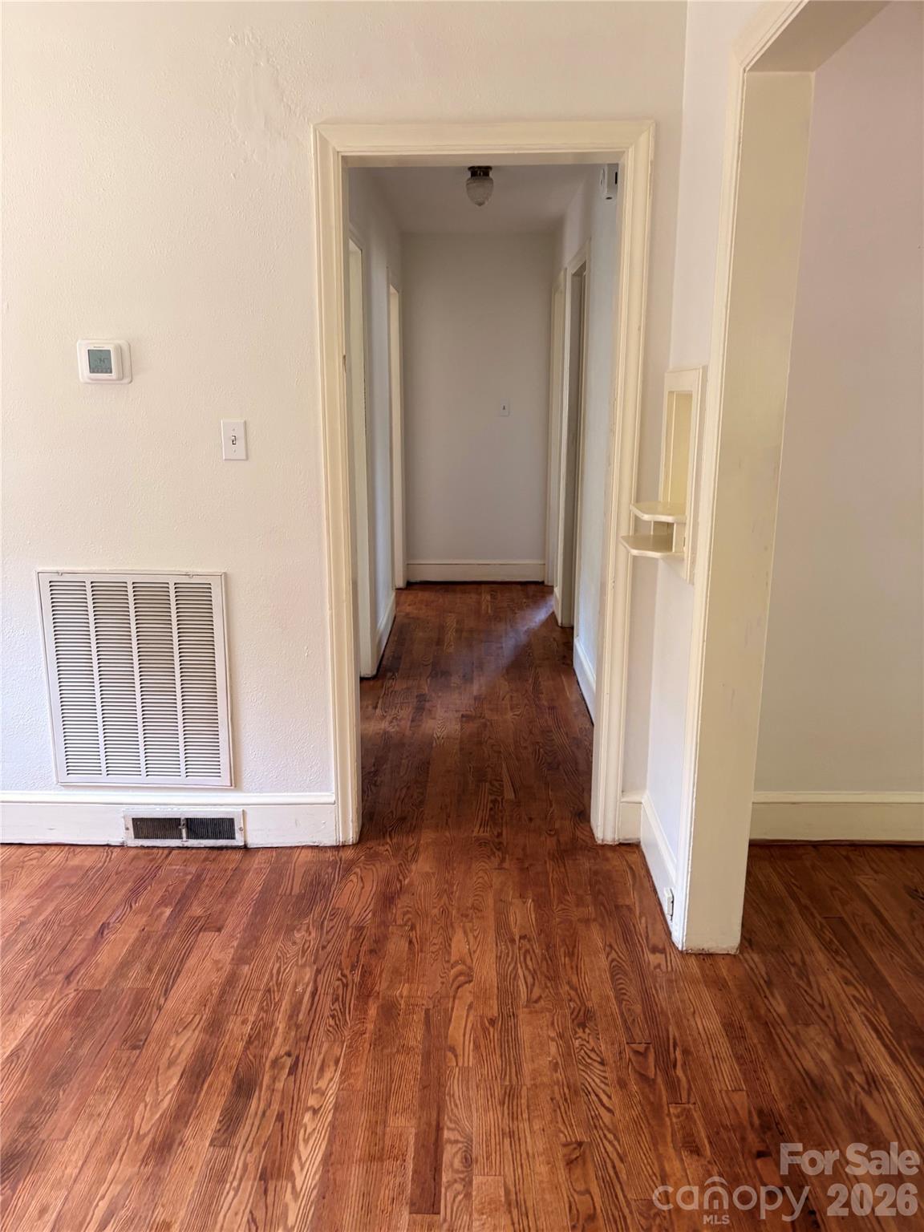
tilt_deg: -12.8
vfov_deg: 67.3
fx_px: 925
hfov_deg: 53.1
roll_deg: -1.2
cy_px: 616
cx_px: 462
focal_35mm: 26
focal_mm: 5.96
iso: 125
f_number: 1.6
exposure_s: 1/63
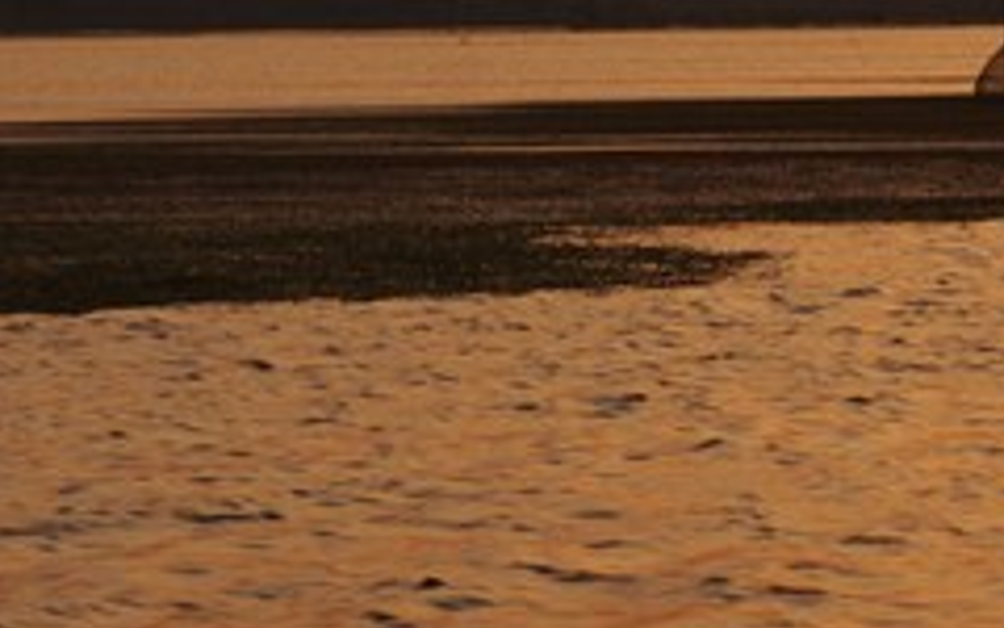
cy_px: 551
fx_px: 8318
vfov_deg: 4.3
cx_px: 661
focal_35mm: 304
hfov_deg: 6.9
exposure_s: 1/400
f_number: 5.6
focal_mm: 70
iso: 200
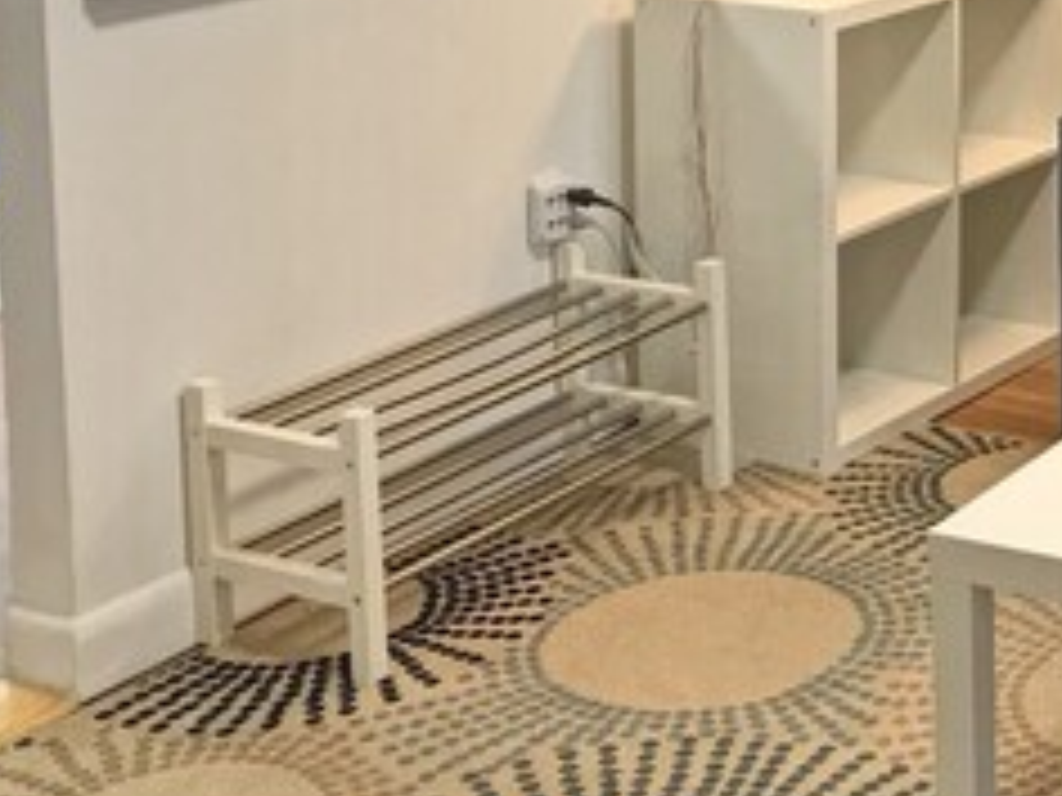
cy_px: -171
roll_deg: -0.1
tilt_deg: -8.1
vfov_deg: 17.7
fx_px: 2424
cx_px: 1199
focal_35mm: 79
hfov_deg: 23.1
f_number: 1.8
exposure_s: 1/24
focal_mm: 3.99
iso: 40
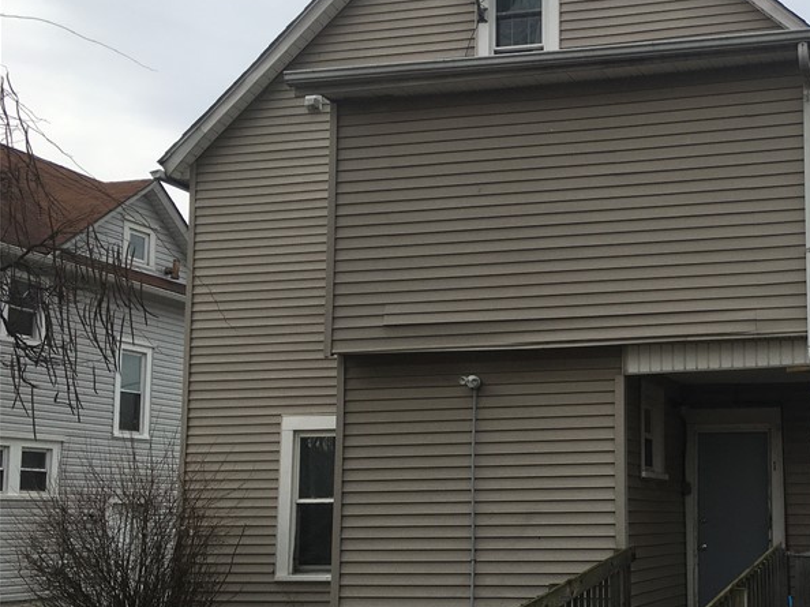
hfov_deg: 36.3
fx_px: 1170
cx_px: 697
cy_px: 378
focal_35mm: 50
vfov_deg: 29.0
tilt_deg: +8.1
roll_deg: -2.5
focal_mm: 4.15
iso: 25
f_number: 2.2
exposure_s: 1/950
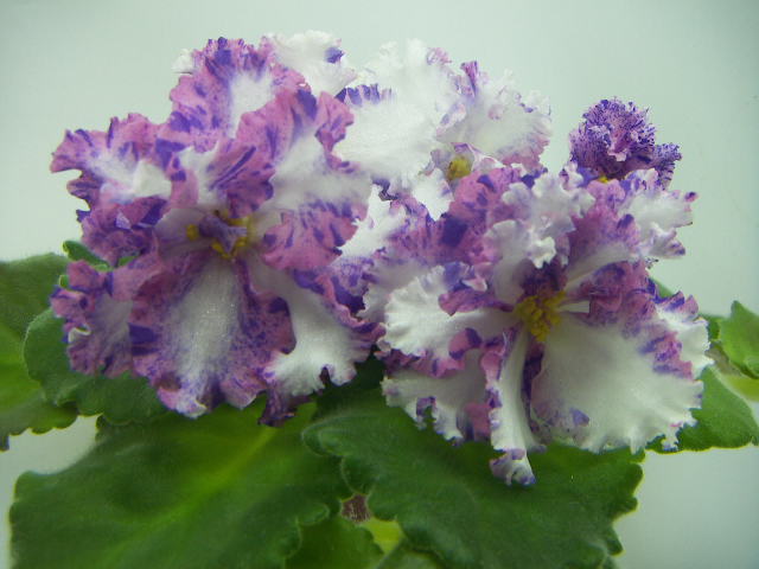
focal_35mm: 36
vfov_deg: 39.7
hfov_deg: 51.4
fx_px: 789
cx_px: 380
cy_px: 284
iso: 50
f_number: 2.8
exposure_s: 1/50
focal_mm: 4.7
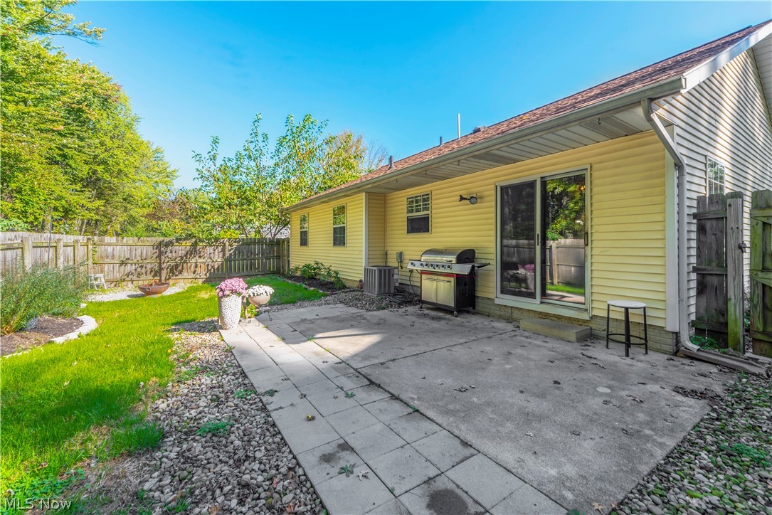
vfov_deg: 81.2
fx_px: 300
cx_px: 386
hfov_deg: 104.2
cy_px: 258
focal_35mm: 14
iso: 200
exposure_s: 1/100
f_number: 9
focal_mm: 14
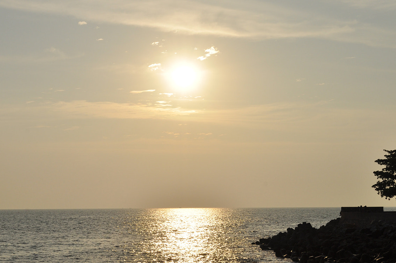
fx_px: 747
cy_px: 163
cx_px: 140
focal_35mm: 68
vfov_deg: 19.9
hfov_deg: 29.5
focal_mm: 32
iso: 200
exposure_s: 1/800
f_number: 16
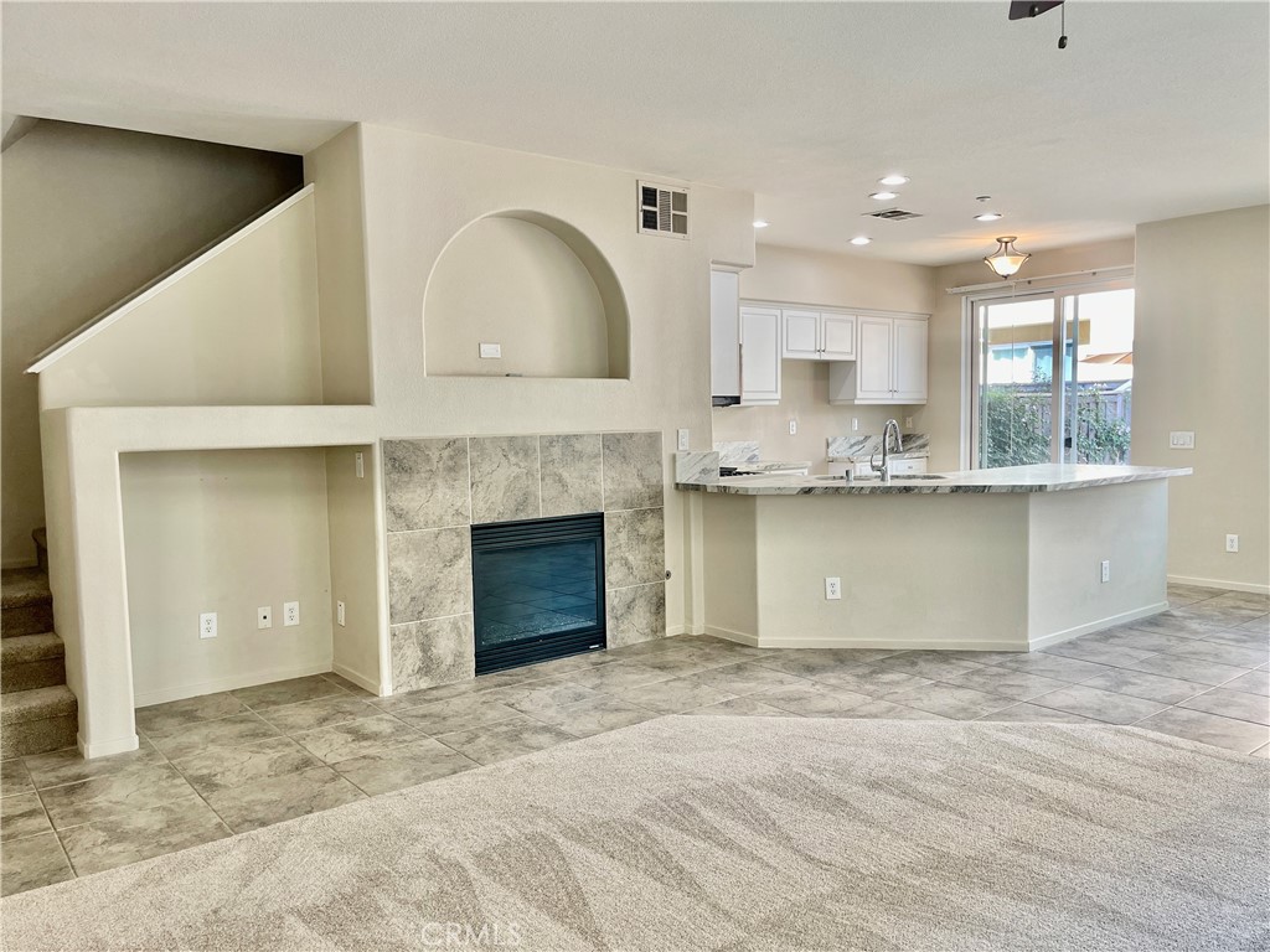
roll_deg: +0.8
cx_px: 635
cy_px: 476
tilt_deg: -4.6
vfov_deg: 54.9
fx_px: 917
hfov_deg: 69.4
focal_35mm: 25
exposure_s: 1/120
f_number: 1.6
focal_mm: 5.1
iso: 100
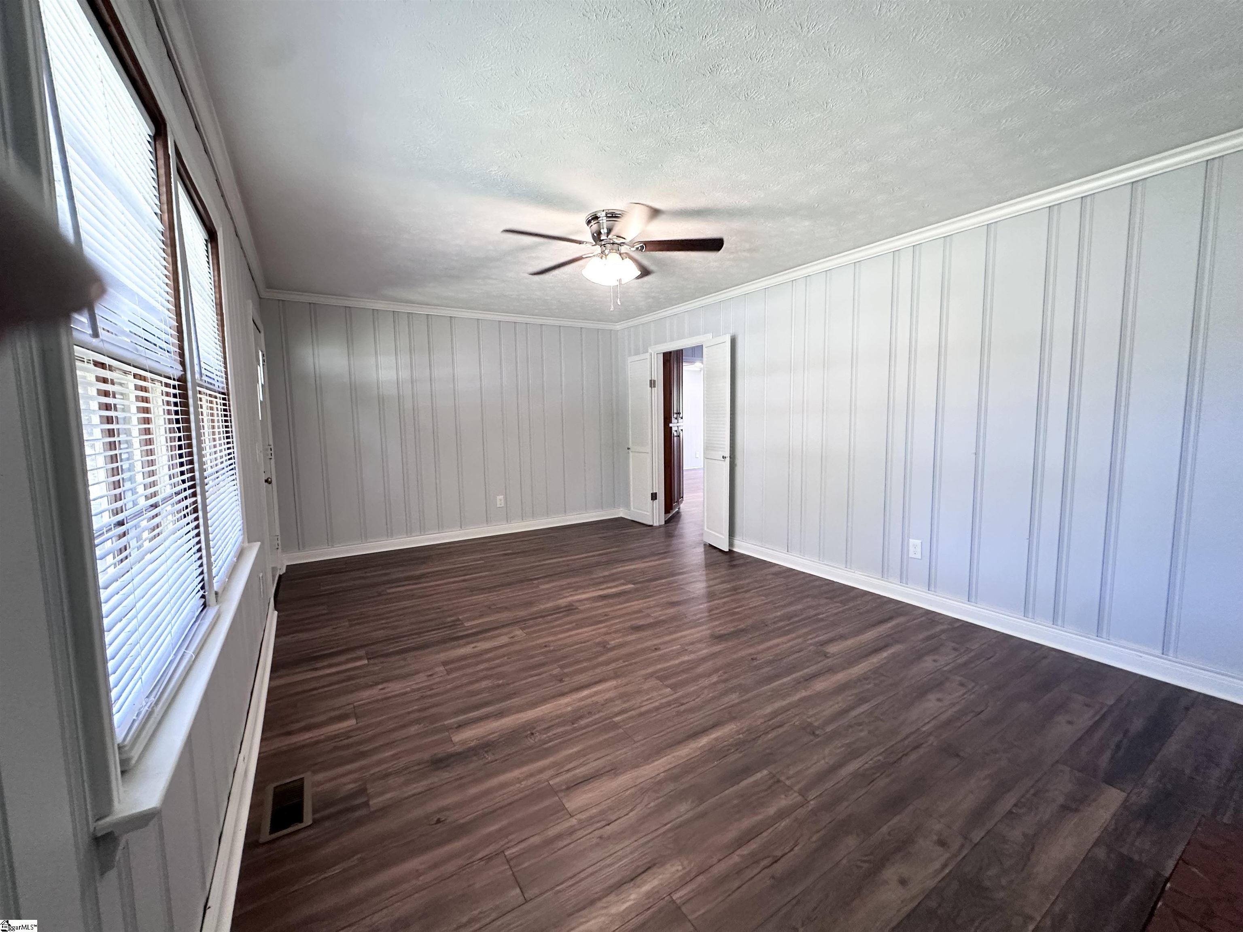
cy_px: 466
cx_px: 622
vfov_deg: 85.7
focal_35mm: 14
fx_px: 503
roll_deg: +0.9
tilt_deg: -6.2
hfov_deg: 102.1
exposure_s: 1/60
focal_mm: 2.22
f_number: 2.2
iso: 250
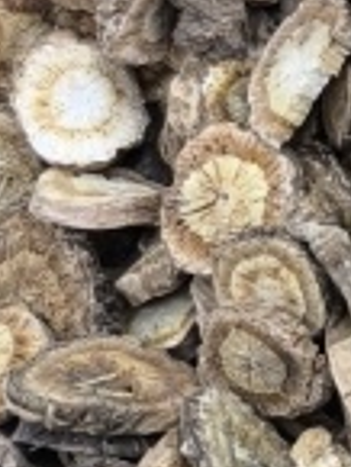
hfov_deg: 7.8
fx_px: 2281
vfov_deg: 11.7
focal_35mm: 169
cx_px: 1001
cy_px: 140
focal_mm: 6.14
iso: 800
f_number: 1.65
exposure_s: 1/50
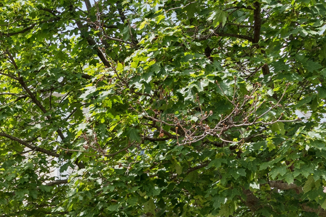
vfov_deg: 15.0
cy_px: 201
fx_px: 815
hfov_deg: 20.4
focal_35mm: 90
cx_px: -115
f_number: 8
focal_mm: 20
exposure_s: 1/500
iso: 250
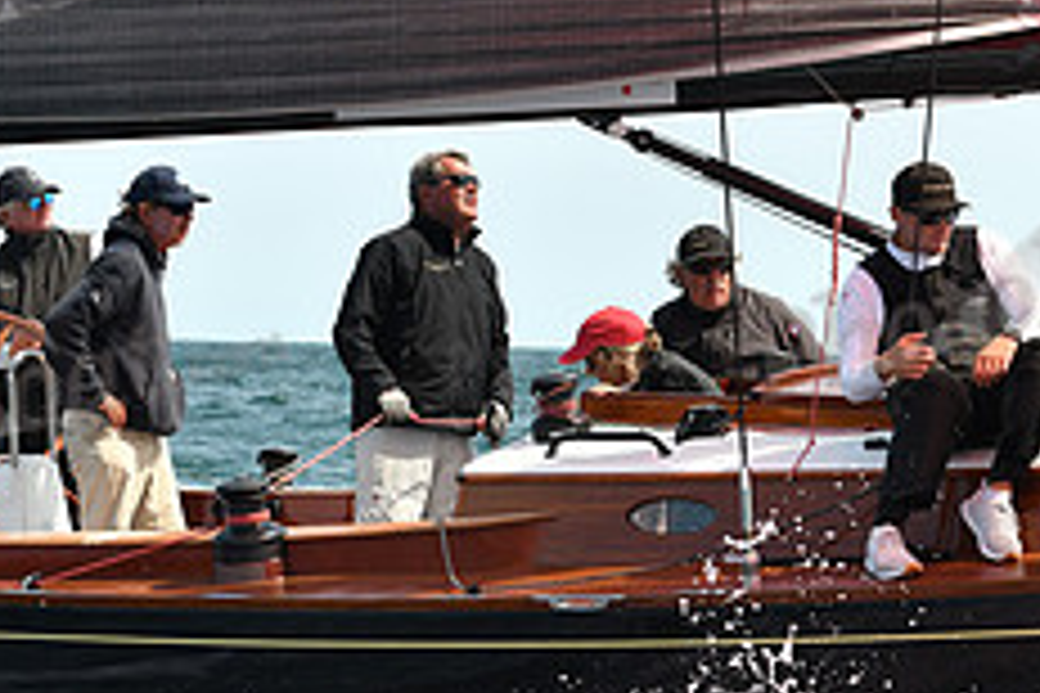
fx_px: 5806
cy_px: 583
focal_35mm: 201
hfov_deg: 10.2
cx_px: 522
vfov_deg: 6.8
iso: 320
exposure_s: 1/1250
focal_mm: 80
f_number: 5.6
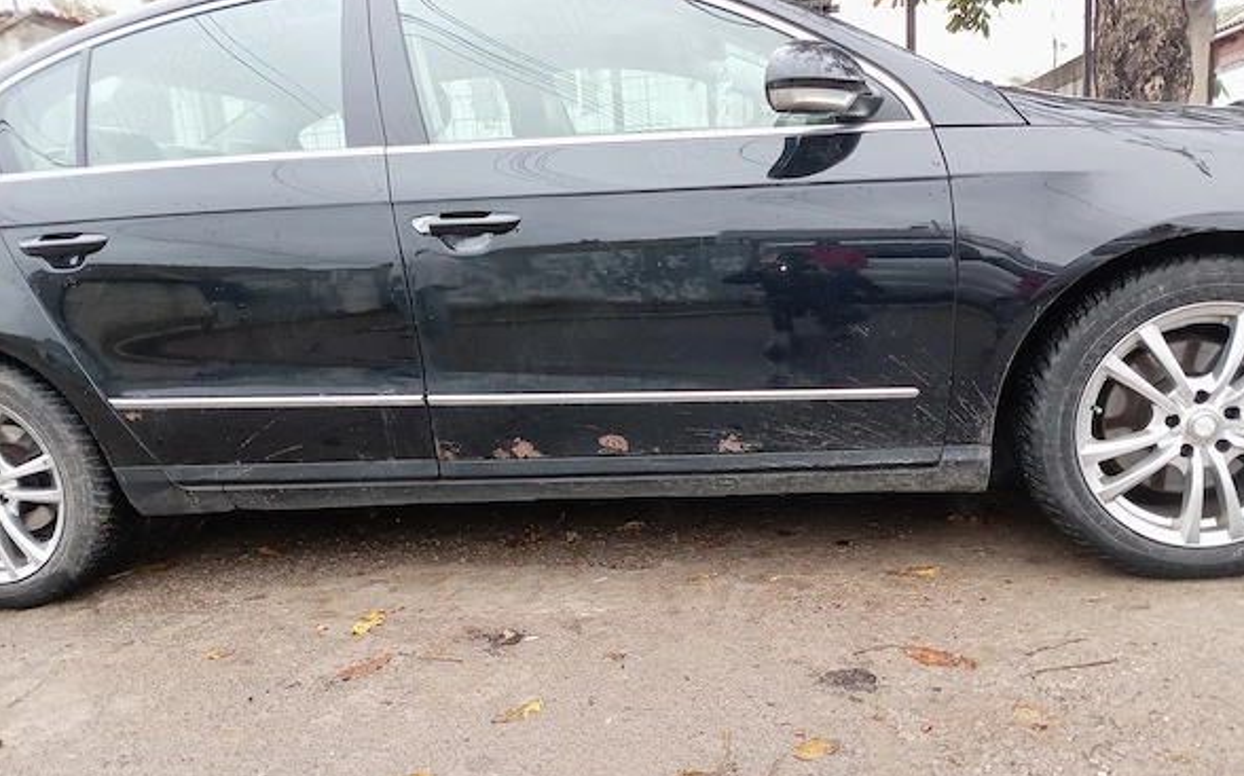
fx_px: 915
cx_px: 632
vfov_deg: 45.9
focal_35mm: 27
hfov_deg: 68.4
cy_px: 424
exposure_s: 1/100
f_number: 1.8
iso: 150
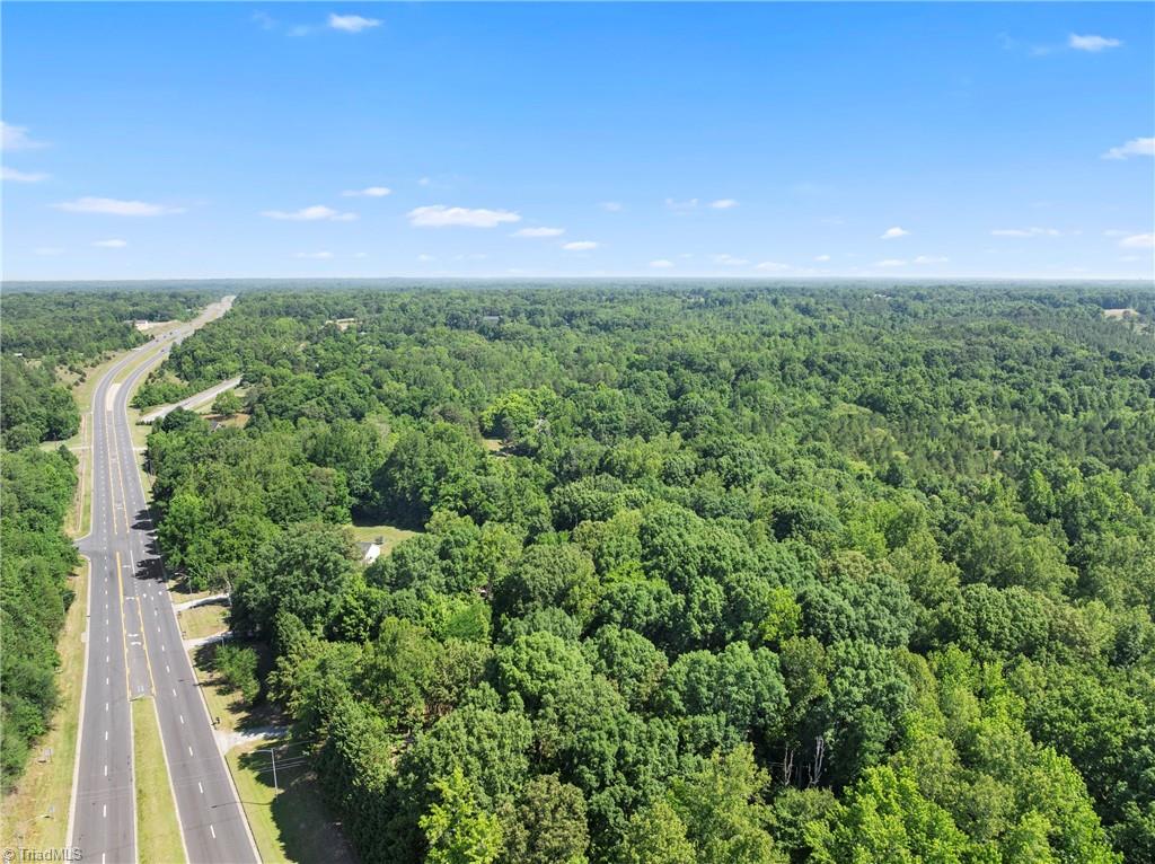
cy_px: 432
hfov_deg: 71.6
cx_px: 578
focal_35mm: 24
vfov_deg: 56.7
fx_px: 800
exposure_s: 1/1000
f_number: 2.8
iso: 100
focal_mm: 12.29
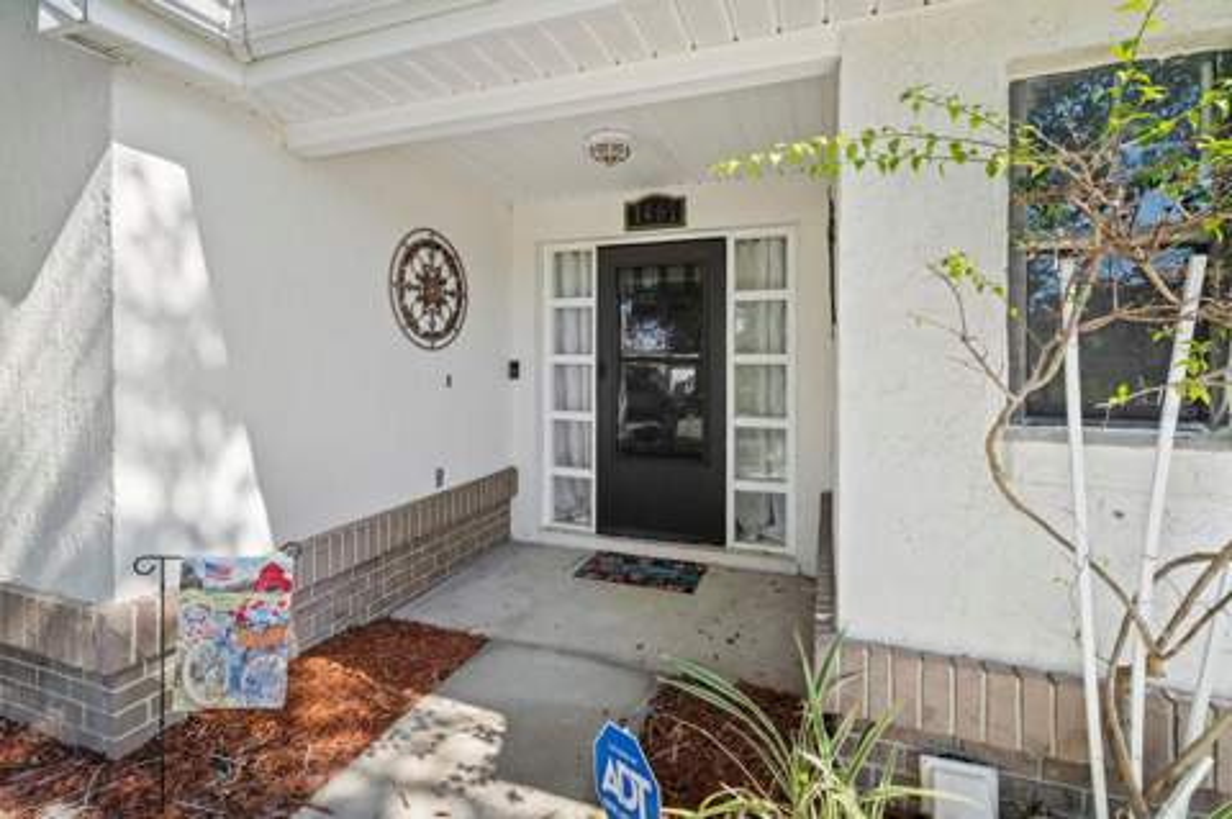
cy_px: 410
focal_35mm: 16
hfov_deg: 96.8
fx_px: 547
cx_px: 616
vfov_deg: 73.6
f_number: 9
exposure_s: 1/125
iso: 800
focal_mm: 16
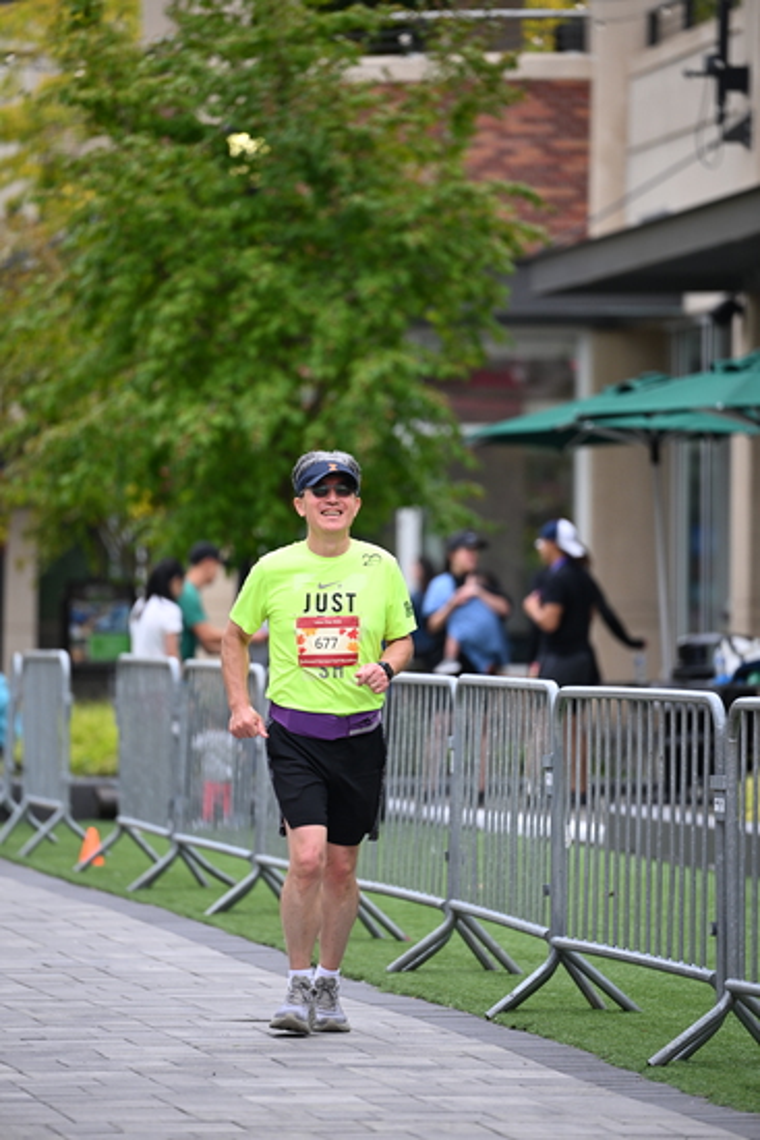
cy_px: 570
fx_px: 6329
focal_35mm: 200
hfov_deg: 6.9
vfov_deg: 10.3
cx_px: 380
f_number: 2.8
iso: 640
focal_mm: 200
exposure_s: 1/2000
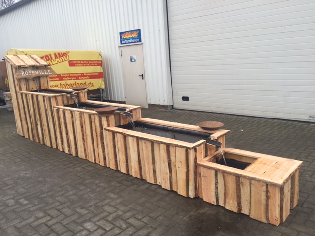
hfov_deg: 61.7
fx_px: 264
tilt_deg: -12.1
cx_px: 158
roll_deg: +4.3
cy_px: 118
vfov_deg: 48.2
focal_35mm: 29
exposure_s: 1/314
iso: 32
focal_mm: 4.15
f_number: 2.2
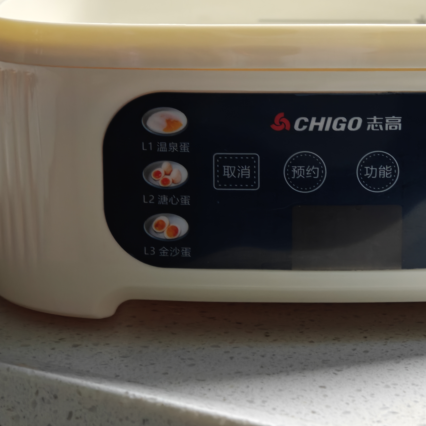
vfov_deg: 15.7
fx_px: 1545
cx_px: 315
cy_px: 145
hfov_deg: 15.6
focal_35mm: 111
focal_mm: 13.3
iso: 400
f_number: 2.6
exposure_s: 1/50
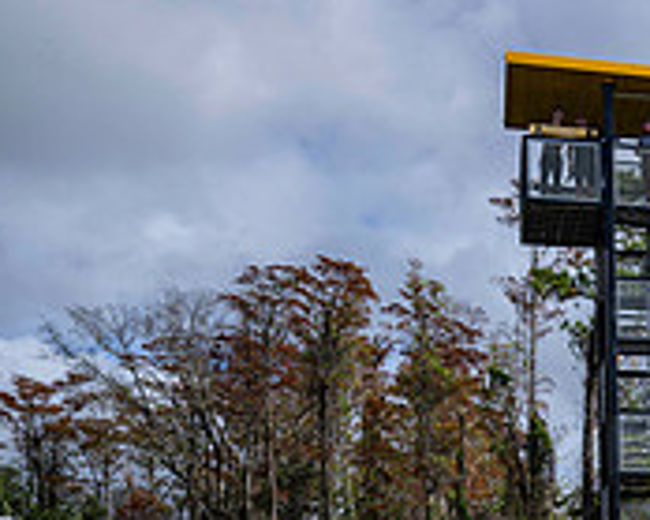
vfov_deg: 19.3
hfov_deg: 21.4
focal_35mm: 75
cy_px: 608
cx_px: 971
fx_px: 1442
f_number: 2.8
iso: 40
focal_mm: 24
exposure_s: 1/1250
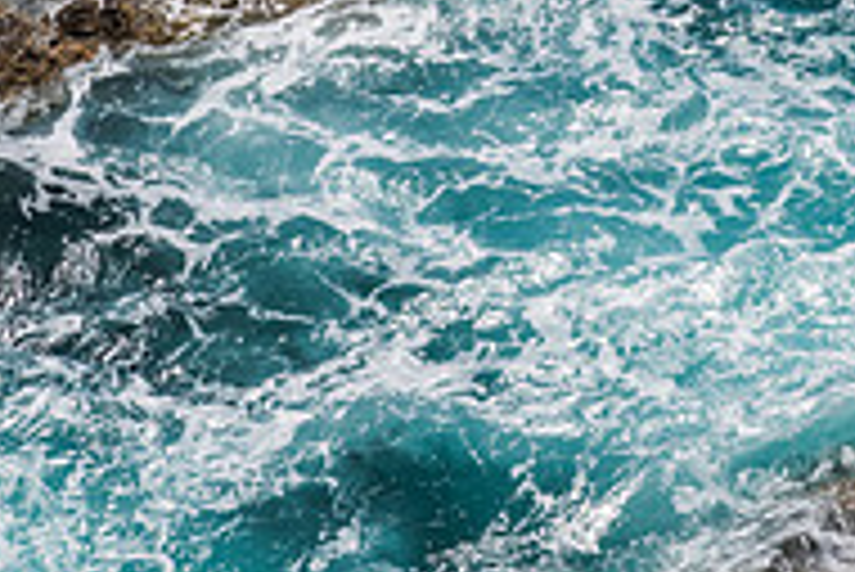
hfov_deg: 5.6
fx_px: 8699
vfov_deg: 3.8
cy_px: -164
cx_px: 864
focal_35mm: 366
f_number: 22
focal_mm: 120
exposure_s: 1/60
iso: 40
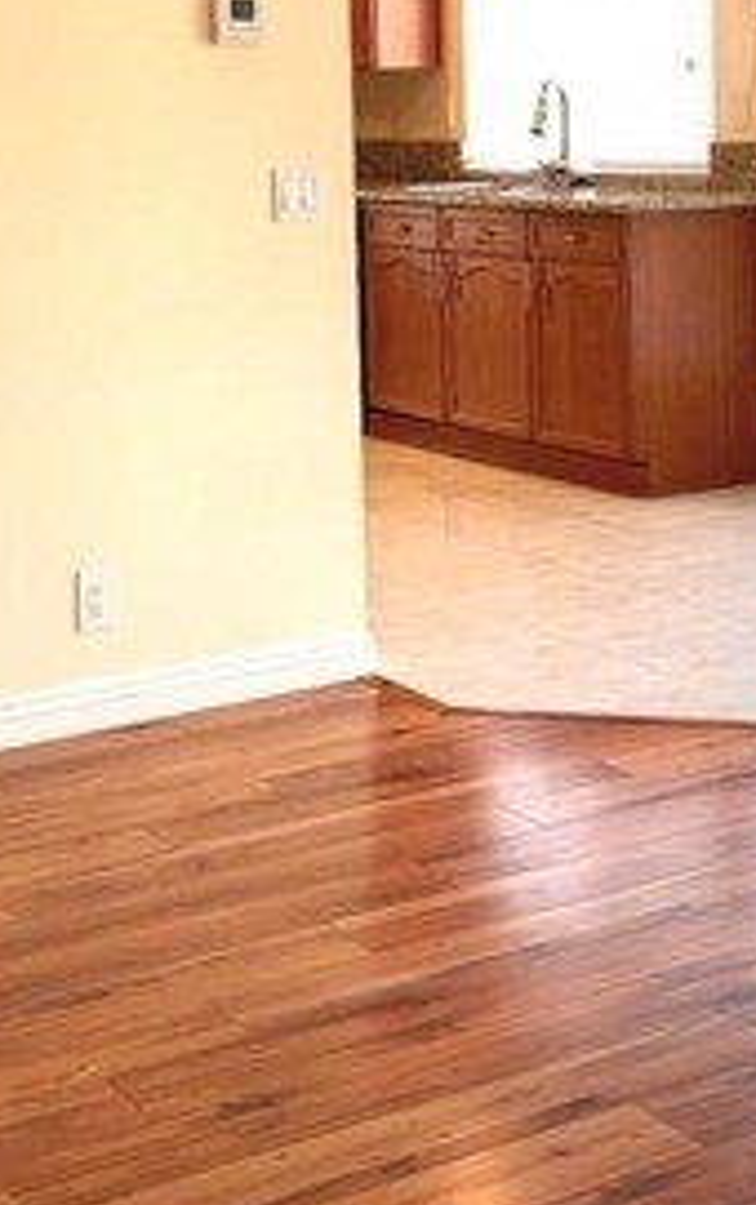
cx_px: 316
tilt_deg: -3.4
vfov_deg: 30.8
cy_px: 258
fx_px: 2137
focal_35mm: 65
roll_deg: +1.8
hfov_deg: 20.0
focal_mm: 4.25
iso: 40
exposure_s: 1/120
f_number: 1.8
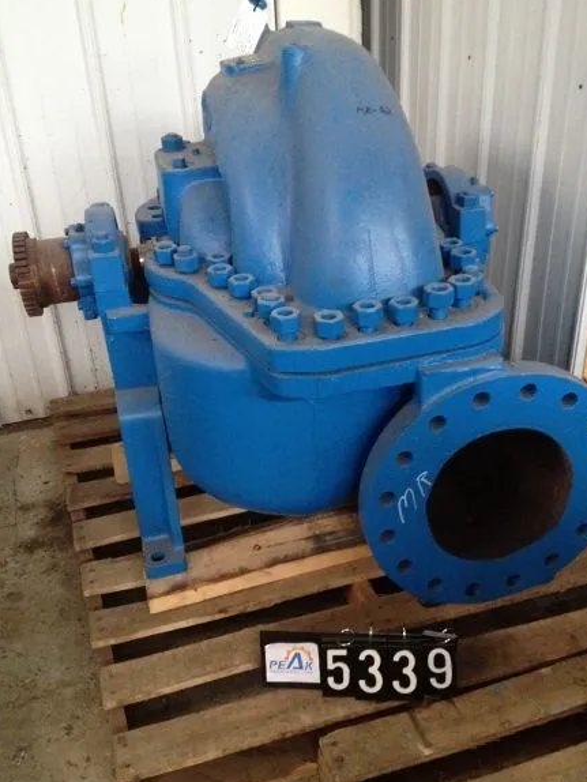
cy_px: 383
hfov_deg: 36.8
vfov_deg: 47.8
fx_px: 881
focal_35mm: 39
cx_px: 324
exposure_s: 1/20
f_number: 2.4
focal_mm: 4.28
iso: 320
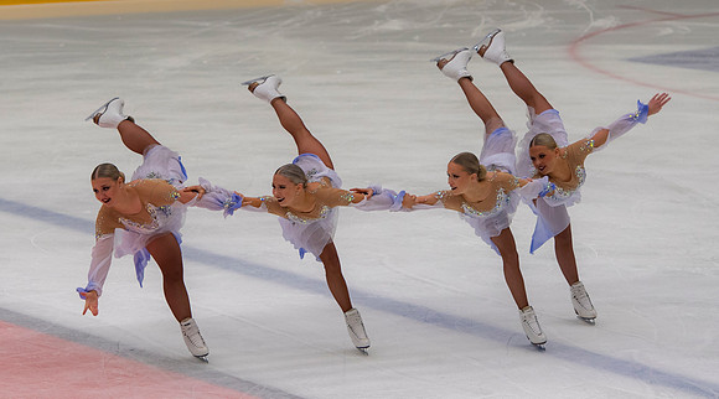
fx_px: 4811
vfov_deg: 4.8
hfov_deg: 8.5
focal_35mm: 253
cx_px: 279
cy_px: 174
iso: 500
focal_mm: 122
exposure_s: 1/400
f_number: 3.5
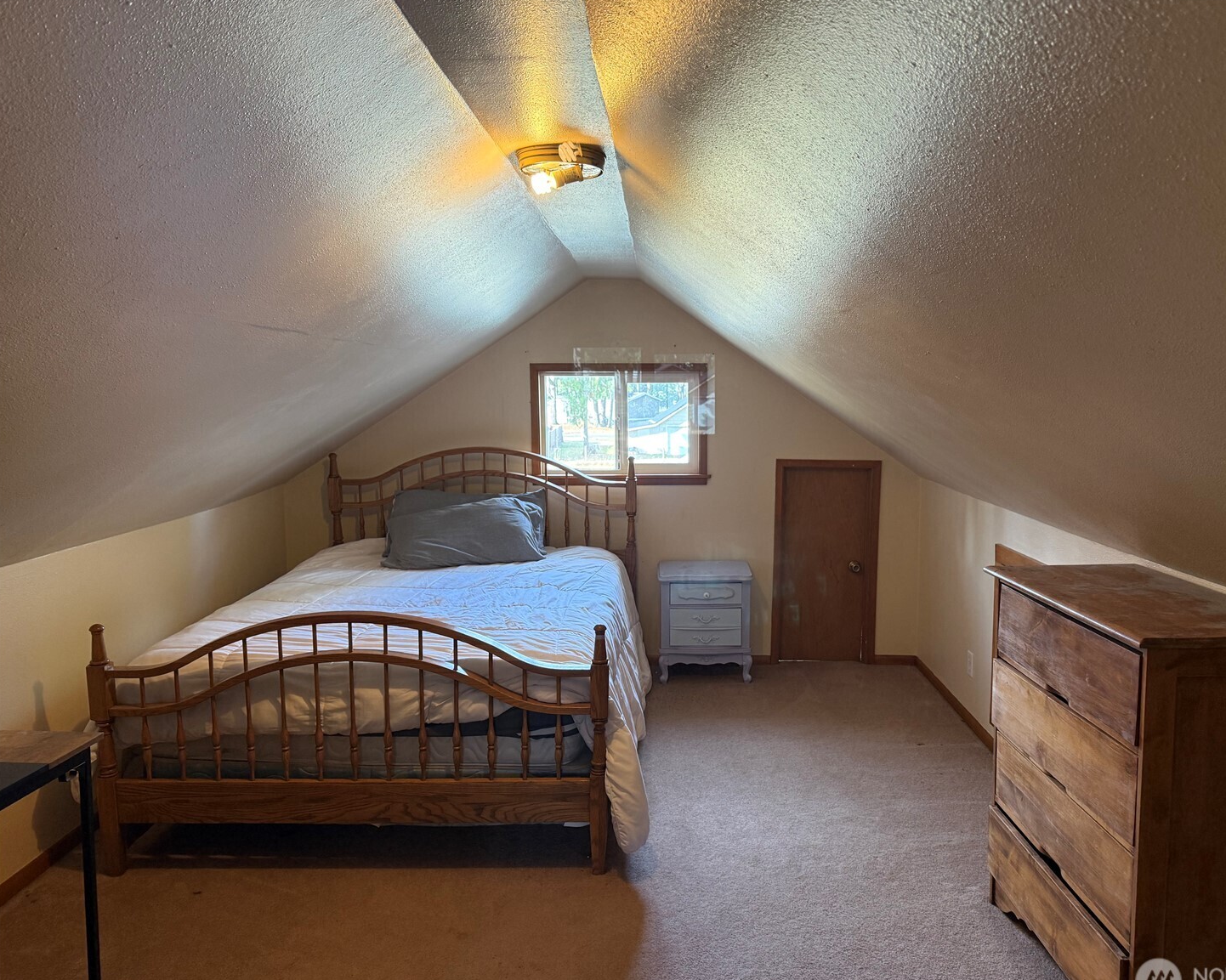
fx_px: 943
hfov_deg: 65.9
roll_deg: +0.0
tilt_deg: -6.7
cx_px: 676
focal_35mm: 26
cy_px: 506
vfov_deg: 54.9
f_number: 1.78
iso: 250
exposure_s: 1/60
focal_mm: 6.76
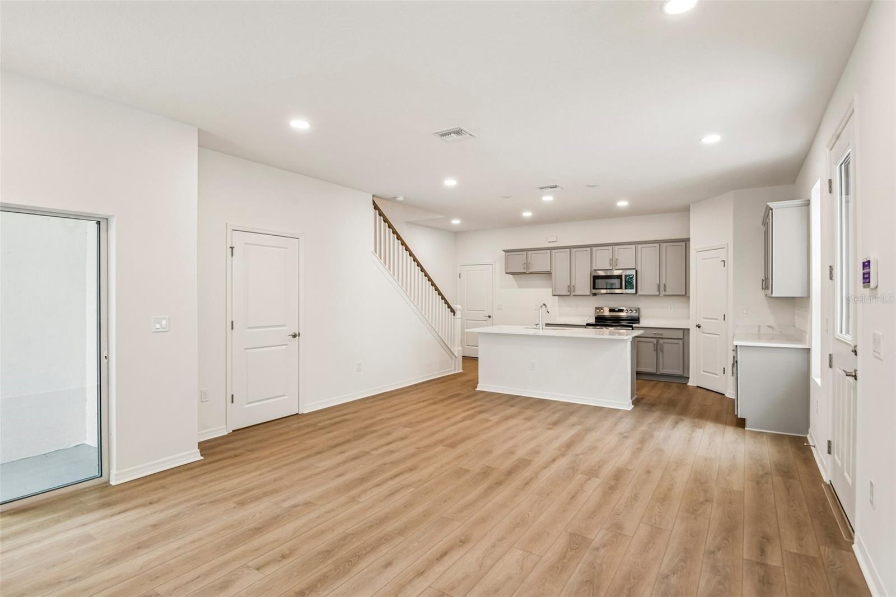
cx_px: 448
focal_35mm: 18
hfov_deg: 90.0
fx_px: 448
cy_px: 298
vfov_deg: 67.4
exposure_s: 1/25
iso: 400
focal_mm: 18
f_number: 8
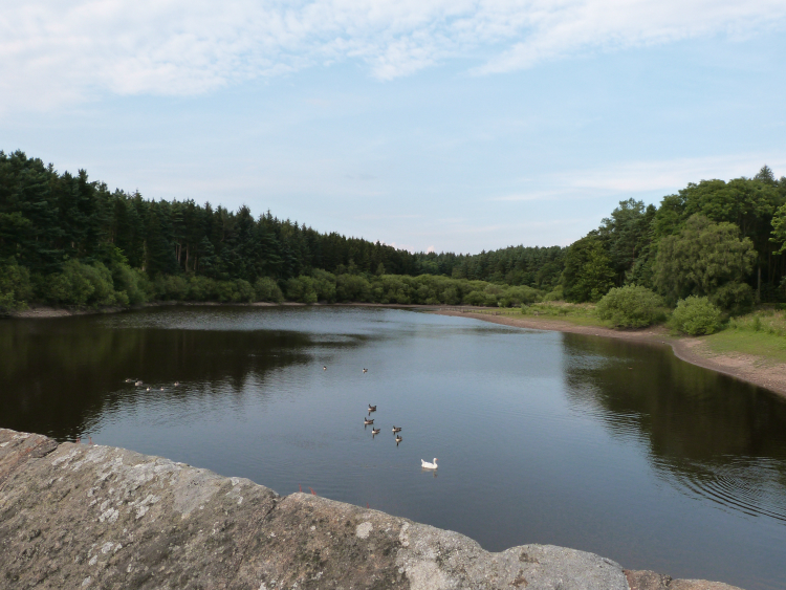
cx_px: 393
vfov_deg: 53.1
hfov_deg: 67.3
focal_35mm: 26
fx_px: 591
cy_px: 295
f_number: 4.5
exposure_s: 1/250
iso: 160
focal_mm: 4.6
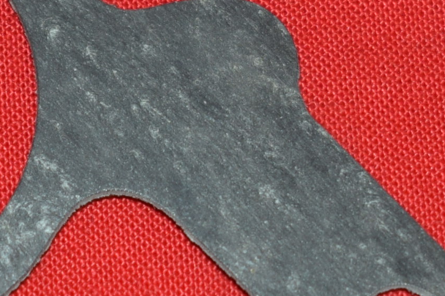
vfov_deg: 4.3
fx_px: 3943
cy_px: 94
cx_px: -15
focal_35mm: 319
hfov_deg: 6.4
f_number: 5
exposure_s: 1/25
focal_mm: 40
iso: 160
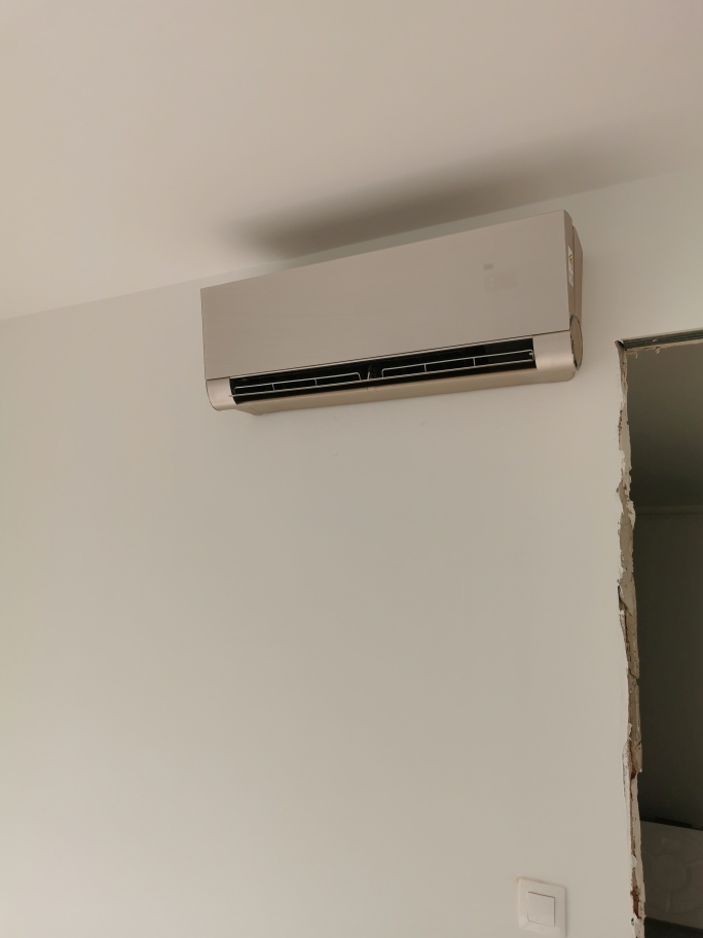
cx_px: 352
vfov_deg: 65.3
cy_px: 469
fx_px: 731
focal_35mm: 27
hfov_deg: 51.4
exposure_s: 1/2070
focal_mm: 5.56
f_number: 1.6
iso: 50
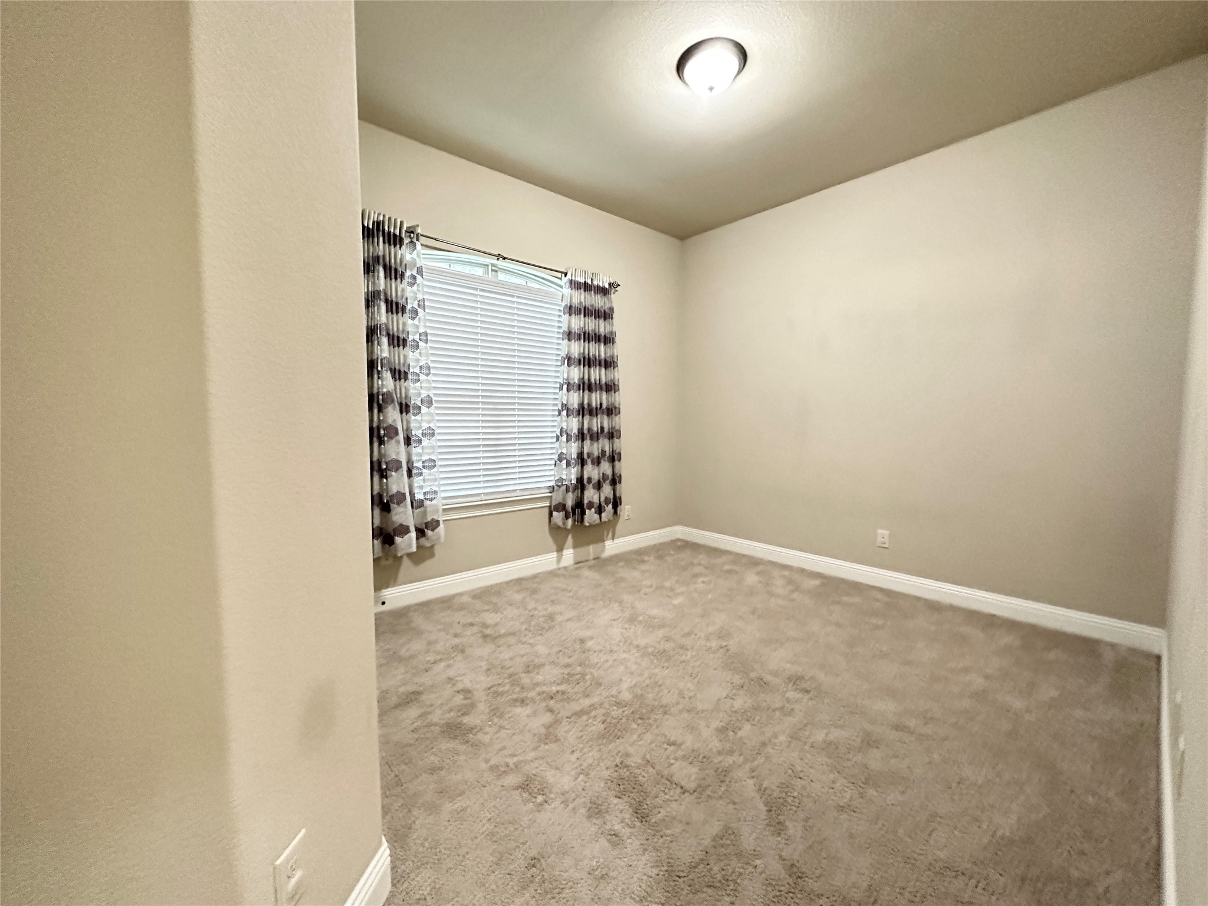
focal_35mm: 14
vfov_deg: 85.7
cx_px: 604
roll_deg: -0.1
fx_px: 489
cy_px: 453
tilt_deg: -3.5
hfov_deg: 102.1
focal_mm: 2.22
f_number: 2.2
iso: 1000
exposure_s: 1/60
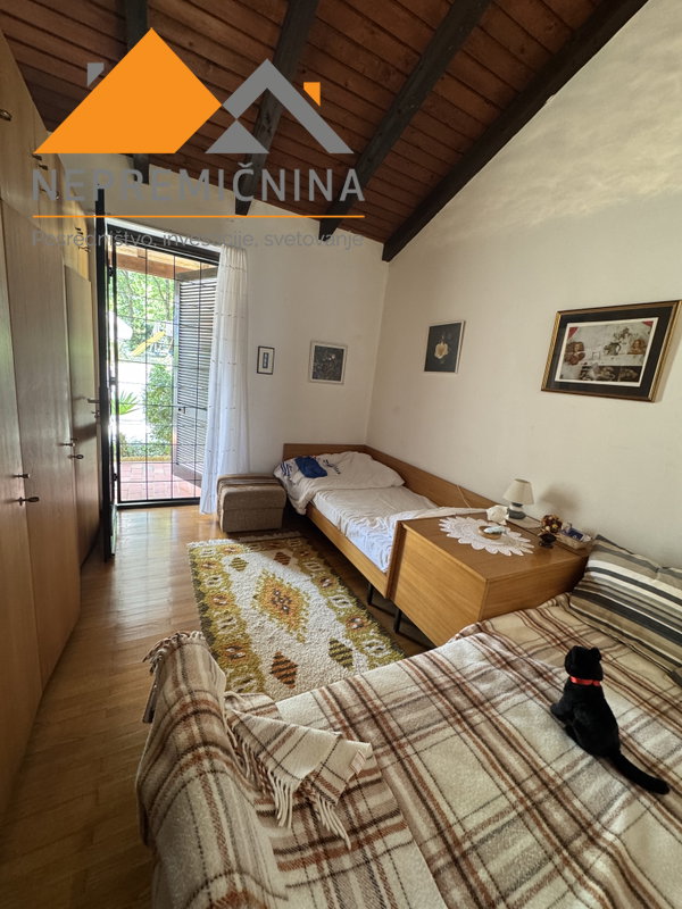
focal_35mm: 14
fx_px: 368
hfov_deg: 85.7
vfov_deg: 102.1
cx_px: 341
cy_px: 454
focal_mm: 2.22
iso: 250
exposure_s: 1/50
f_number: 2.2
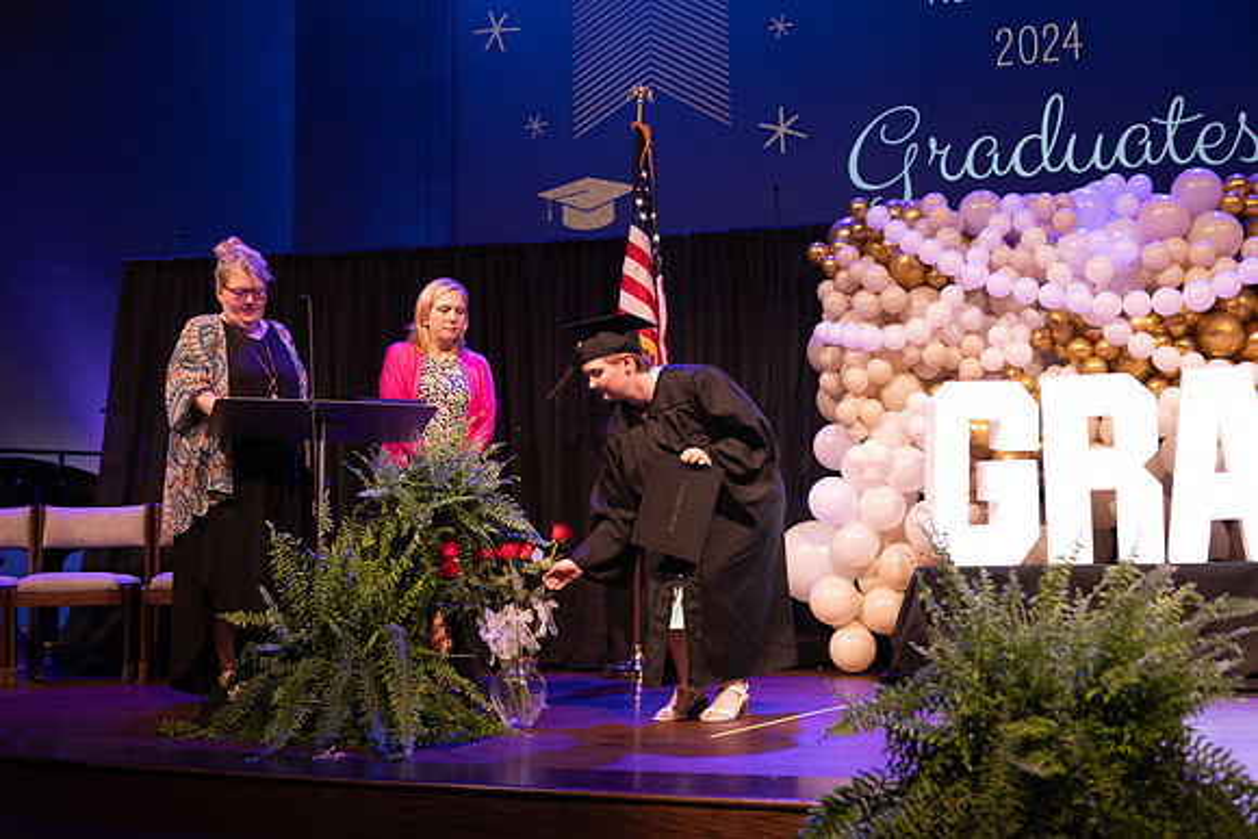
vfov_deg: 35.1
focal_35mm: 38
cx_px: 629
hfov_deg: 50.7
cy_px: 420
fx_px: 1328
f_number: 4
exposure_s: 1/200
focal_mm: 38
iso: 1600
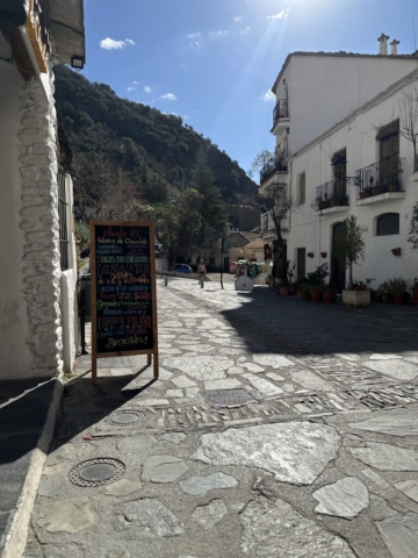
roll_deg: +0.4
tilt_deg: -2.9
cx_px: 209
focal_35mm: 24
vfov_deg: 71.6
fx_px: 386
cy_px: 279
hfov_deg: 56.8
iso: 80
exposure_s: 1/8197
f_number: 1.78
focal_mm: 6.86
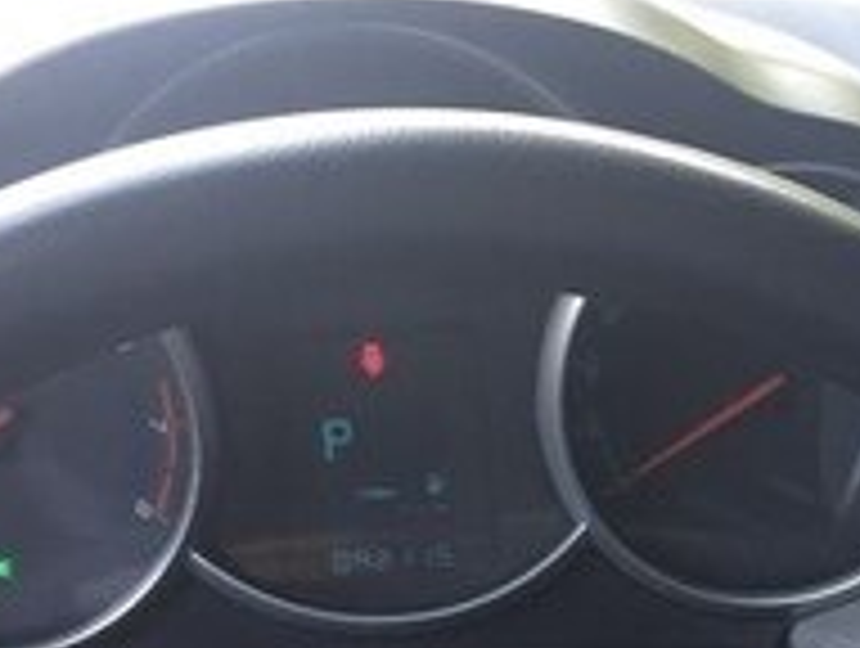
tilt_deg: -31.3
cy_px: 826
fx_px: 2489
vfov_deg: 14.3
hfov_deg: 18.4
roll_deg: -4.0
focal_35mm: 100
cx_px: 1076
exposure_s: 1/33
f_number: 2.2
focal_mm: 4.15
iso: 32
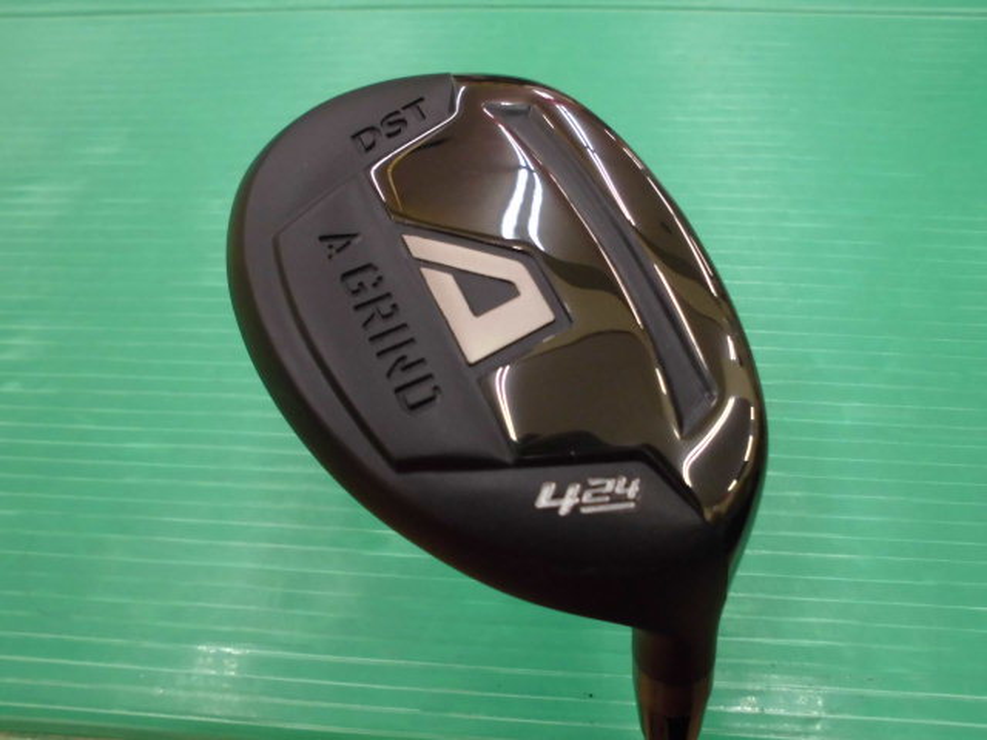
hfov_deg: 61.7
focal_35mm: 29
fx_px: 827
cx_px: 494
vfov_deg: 48.2
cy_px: 370
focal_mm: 5.3
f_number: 3.7
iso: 400
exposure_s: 1/60
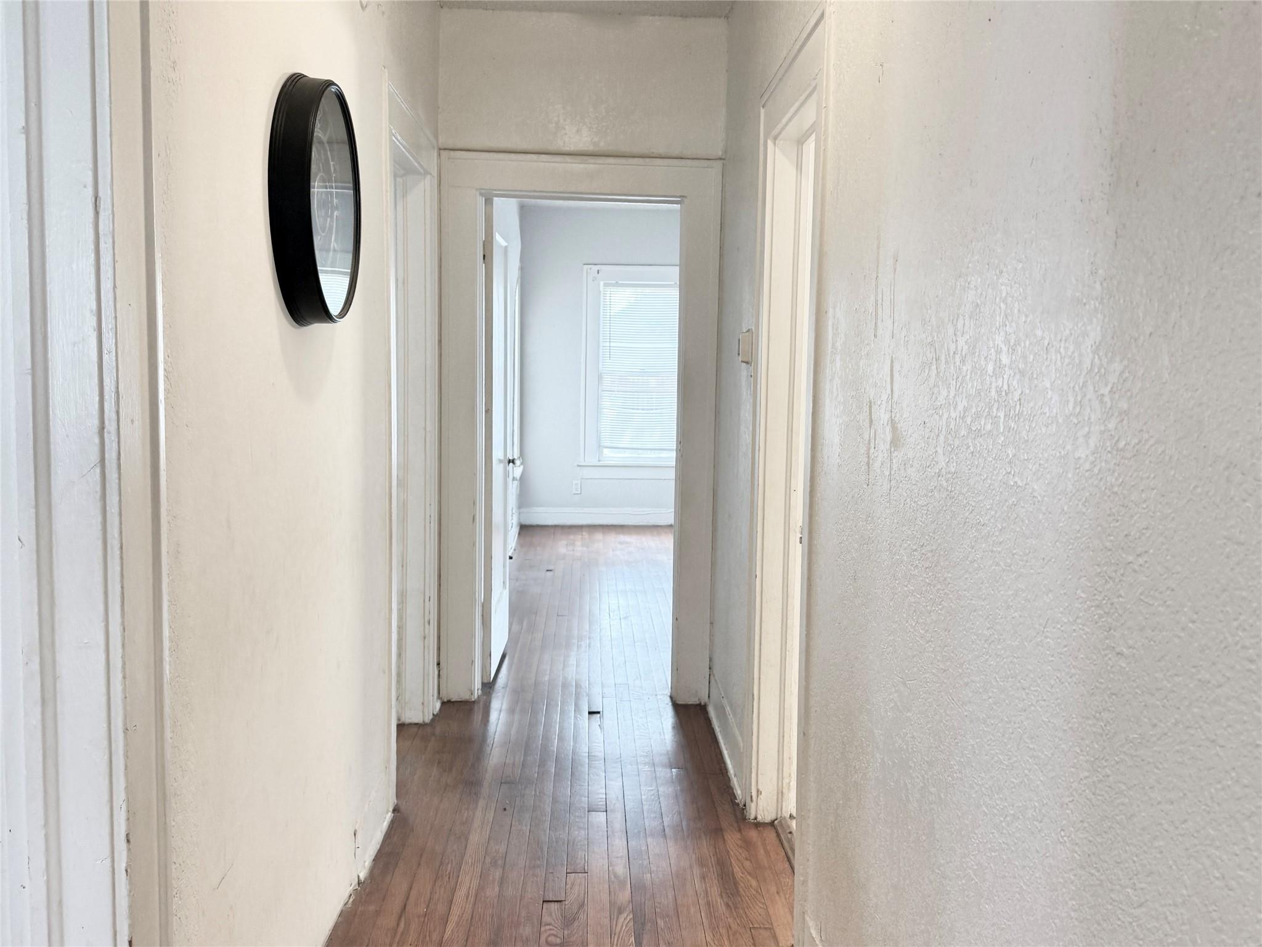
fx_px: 875
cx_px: 631
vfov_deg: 56.8
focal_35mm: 24
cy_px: 474
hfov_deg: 71.6
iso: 125
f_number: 1.78
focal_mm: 6.76
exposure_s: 1/60
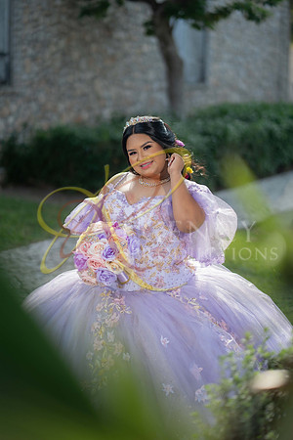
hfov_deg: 16.1
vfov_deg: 23.9
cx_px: 146
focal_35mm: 85
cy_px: 220
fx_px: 1038
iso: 125
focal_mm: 85
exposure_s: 1/2000
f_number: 1.8
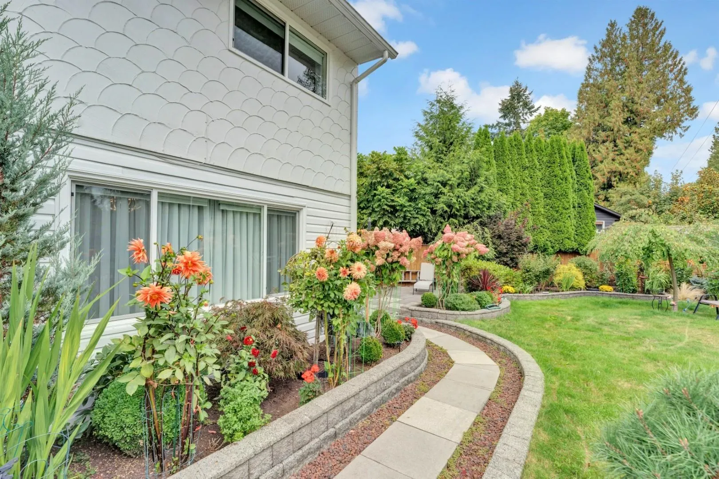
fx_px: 320
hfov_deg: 96.7
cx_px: 360
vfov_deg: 73.7
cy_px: 240
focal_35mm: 16
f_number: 8
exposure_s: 1/320
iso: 400
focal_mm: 16
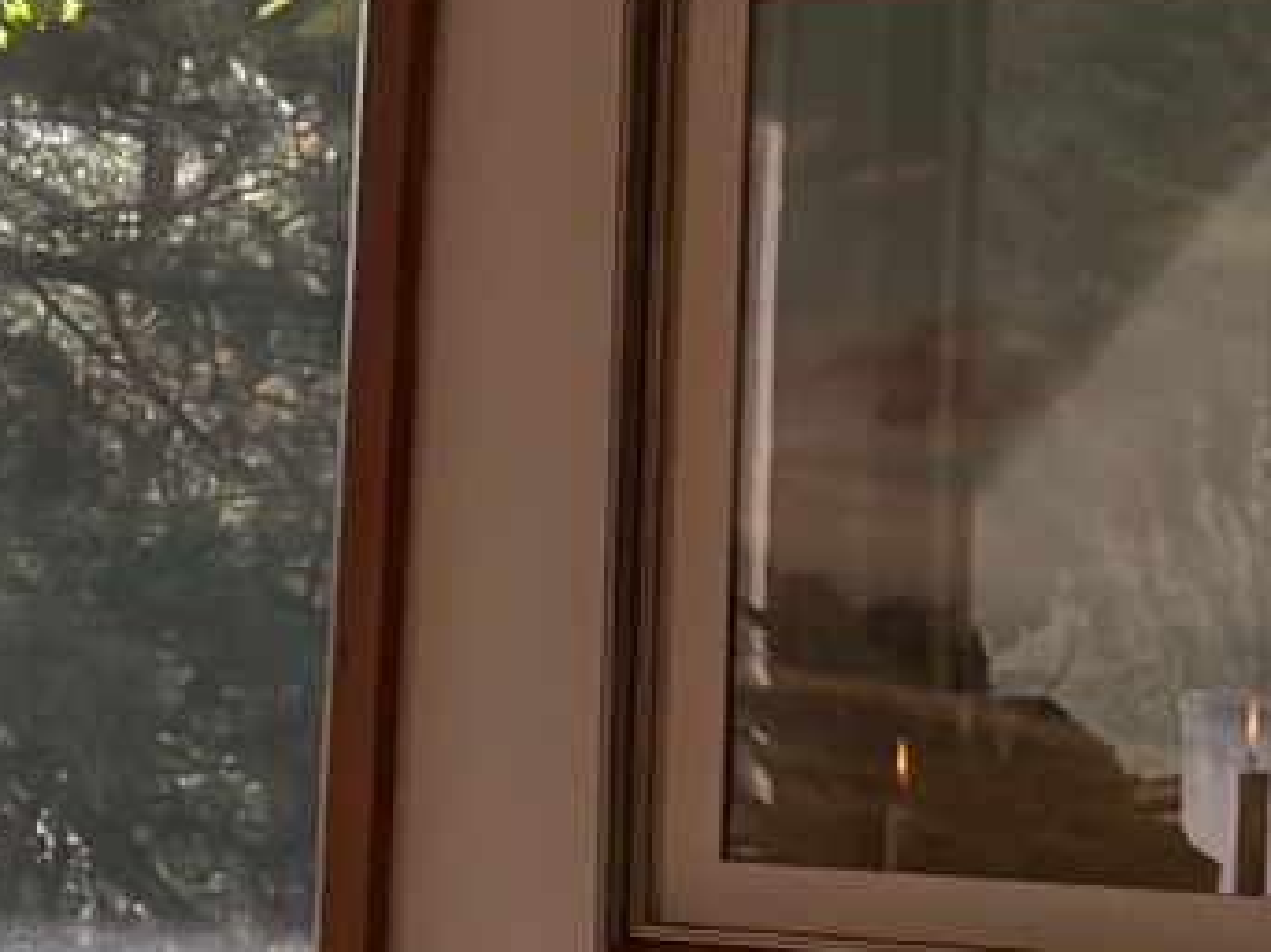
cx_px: -2216
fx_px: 7891
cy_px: 863
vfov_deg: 6.9
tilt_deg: -4.5
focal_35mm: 215
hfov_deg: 8.2
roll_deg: -0.5
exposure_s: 1/2717
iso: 64
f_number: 1.78
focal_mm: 6.76
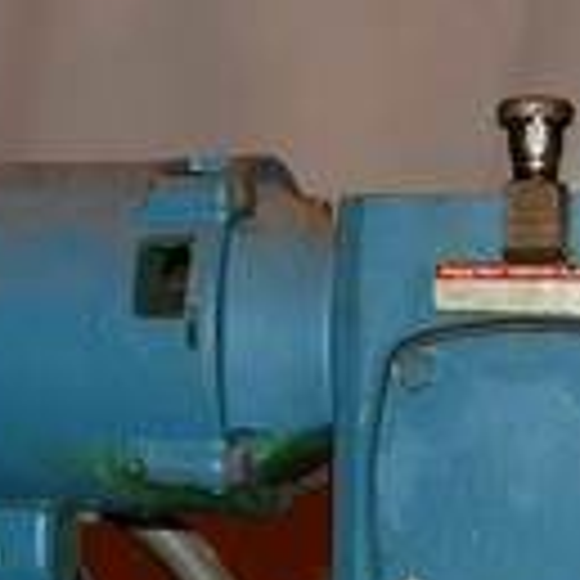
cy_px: 301
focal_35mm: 150
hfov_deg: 11.6
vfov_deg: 11.6
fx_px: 2843
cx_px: 184
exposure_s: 1/60
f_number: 5
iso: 400
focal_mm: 38
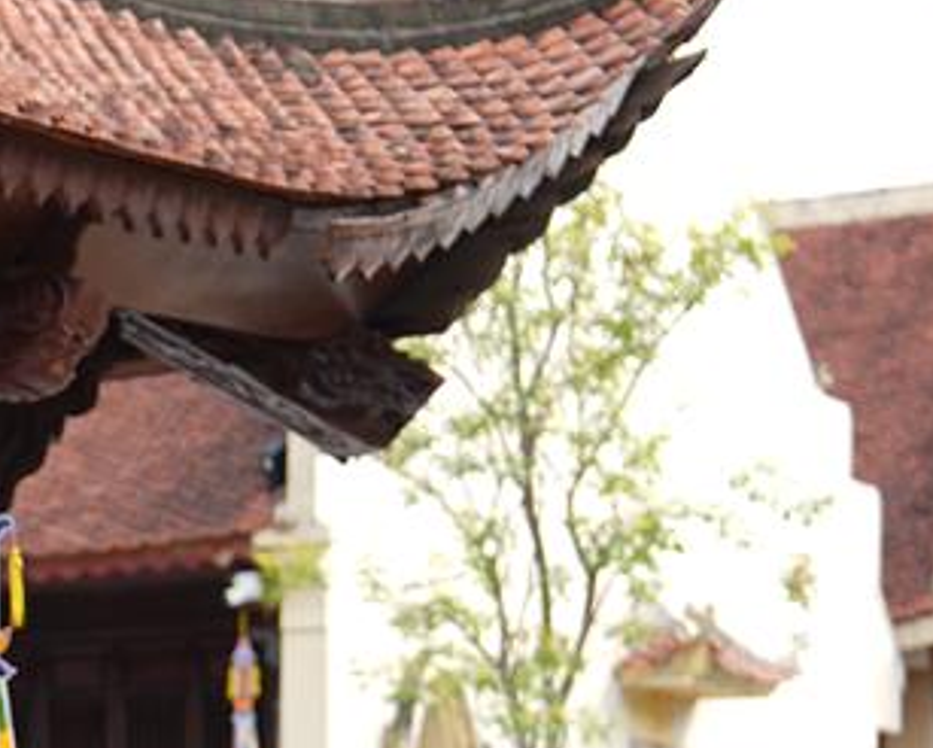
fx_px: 4863
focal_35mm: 176
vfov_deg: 8.7
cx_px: -811
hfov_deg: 10.3
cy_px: 991
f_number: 2.8
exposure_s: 1/250
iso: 80
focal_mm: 48
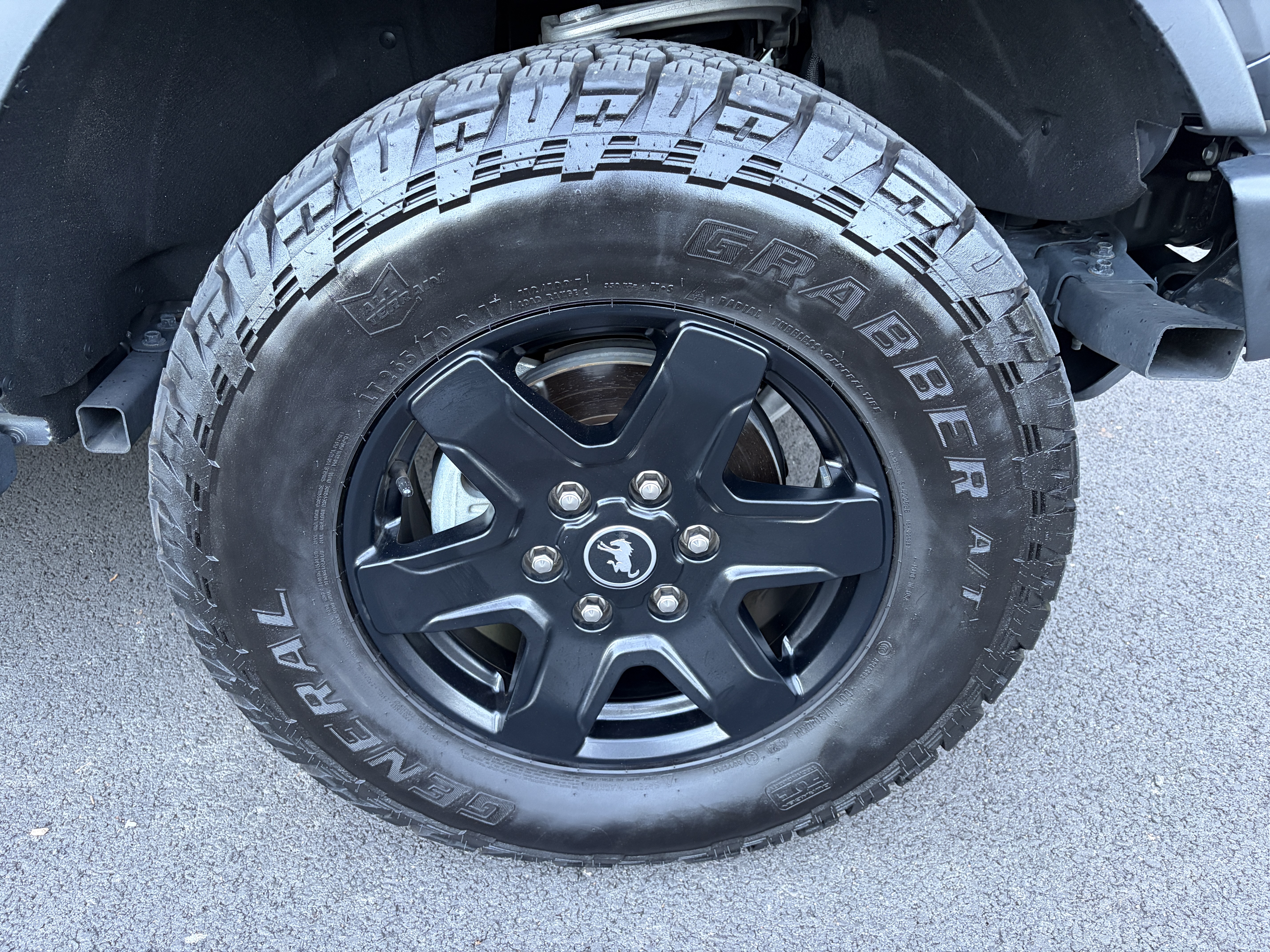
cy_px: 476
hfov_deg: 67.3
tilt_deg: -33.2
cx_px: 635
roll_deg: -2.8
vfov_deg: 53.1
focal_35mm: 26
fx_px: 954
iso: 320
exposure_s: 1/60
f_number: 1.6
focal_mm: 5.96
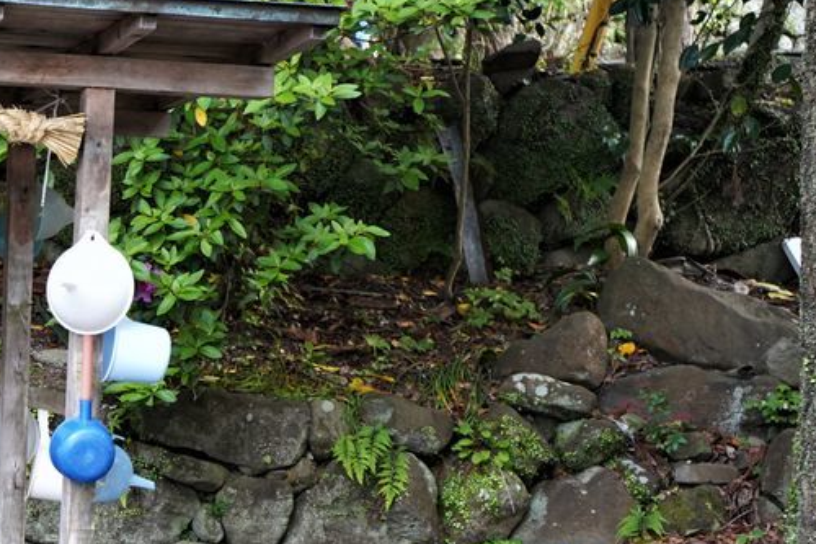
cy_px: 479
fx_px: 1631
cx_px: -118
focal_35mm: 72
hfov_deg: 25.7
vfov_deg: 18.6
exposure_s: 1/160
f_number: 4
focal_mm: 30
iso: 1000
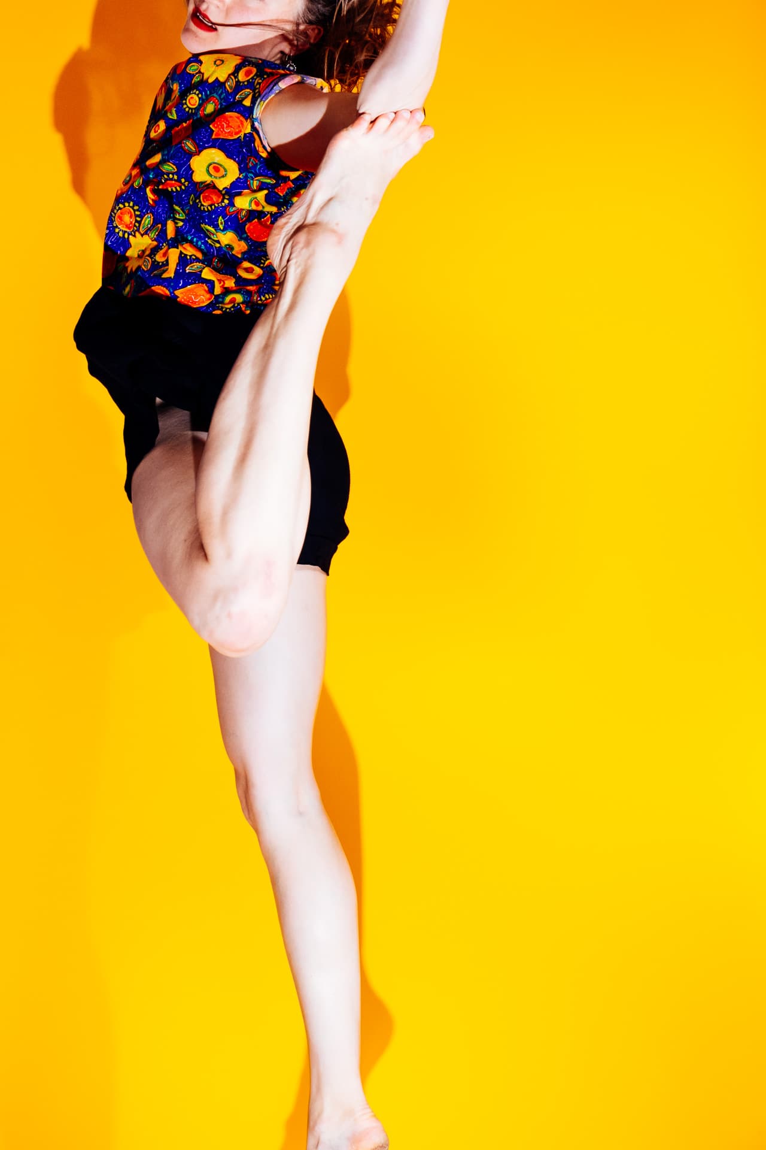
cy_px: 575
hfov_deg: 24.2
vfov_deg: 35.6
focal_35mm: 56
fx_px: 1787
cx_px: 383
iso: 800
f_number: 7.1
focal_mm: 37.4
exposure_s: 1/180
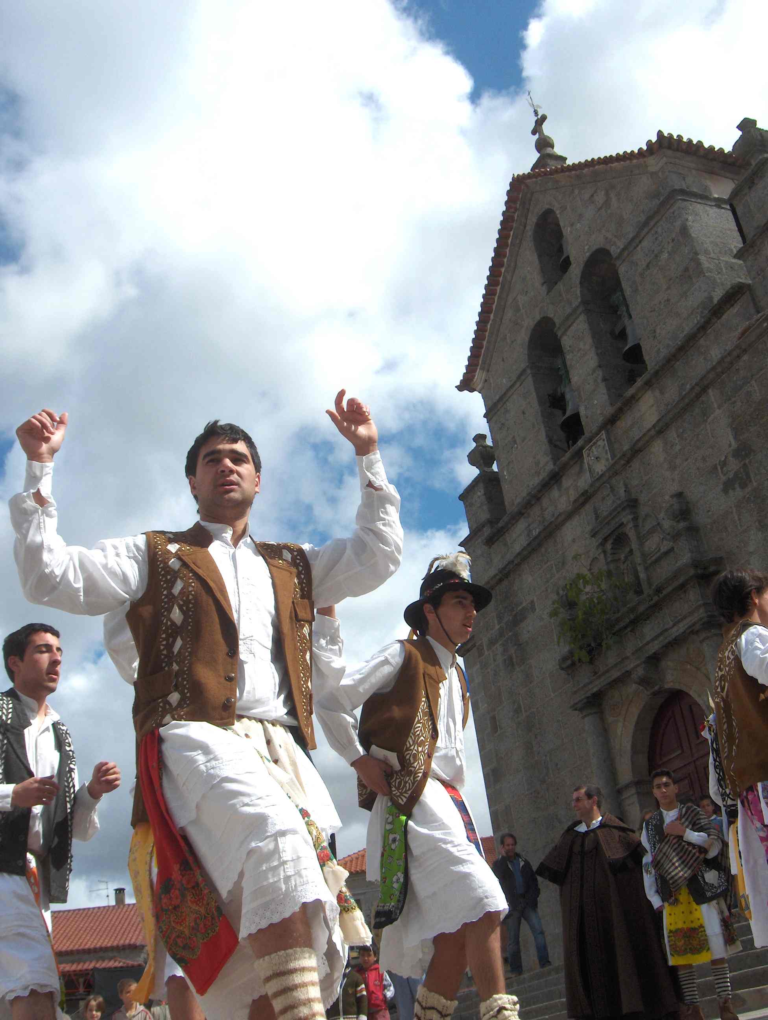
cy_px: 510
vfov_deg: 47.8
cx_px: 384
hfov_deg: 36.9
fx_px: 1151
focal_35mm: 39
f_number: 4.8
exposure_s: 1/840
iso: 100
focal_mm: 8
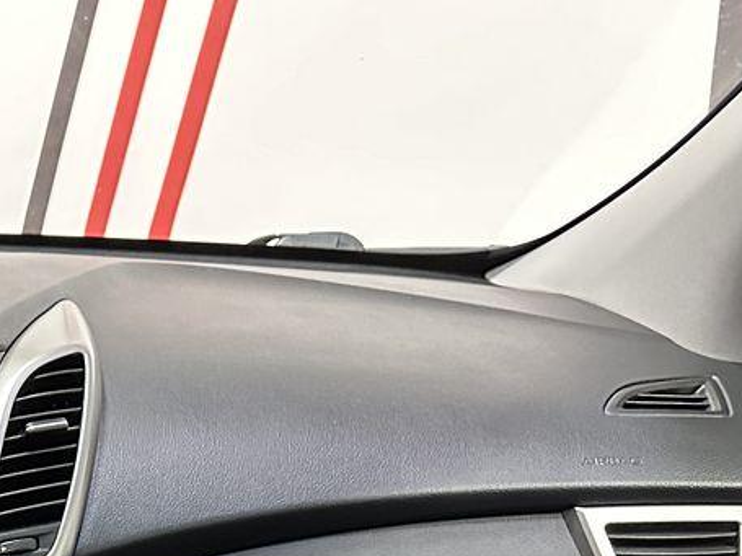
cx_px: -236
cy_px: 854
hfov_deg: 22.7
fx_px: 1629
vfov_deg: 17.3
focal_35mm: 76
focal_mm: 6.86
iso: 800
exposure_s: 1/50
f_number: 1.78
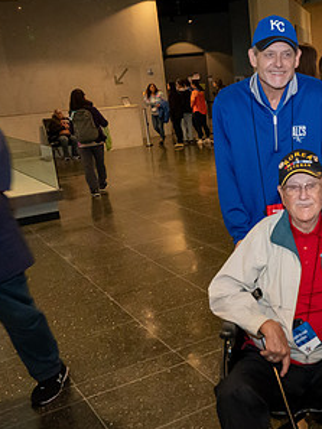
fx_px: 558
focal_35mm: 45
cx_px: 282
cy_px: 247
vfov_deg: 41.9
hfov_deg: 30.9
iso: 12800
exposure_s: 1/50
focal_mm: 24
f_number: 5.6
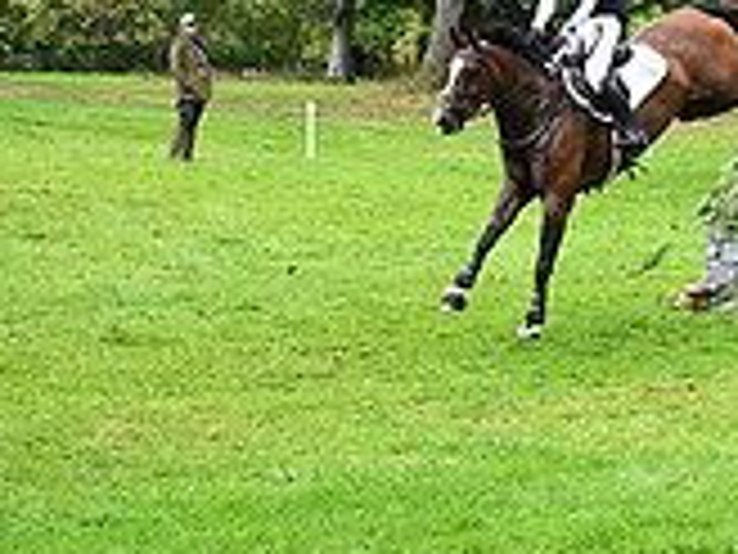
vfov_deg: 8.6
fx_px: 3688
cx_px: 1292
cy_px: 259
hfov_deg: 10.8
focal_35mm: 173
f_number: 4
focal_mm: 51
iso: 1250
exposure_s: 1/1250
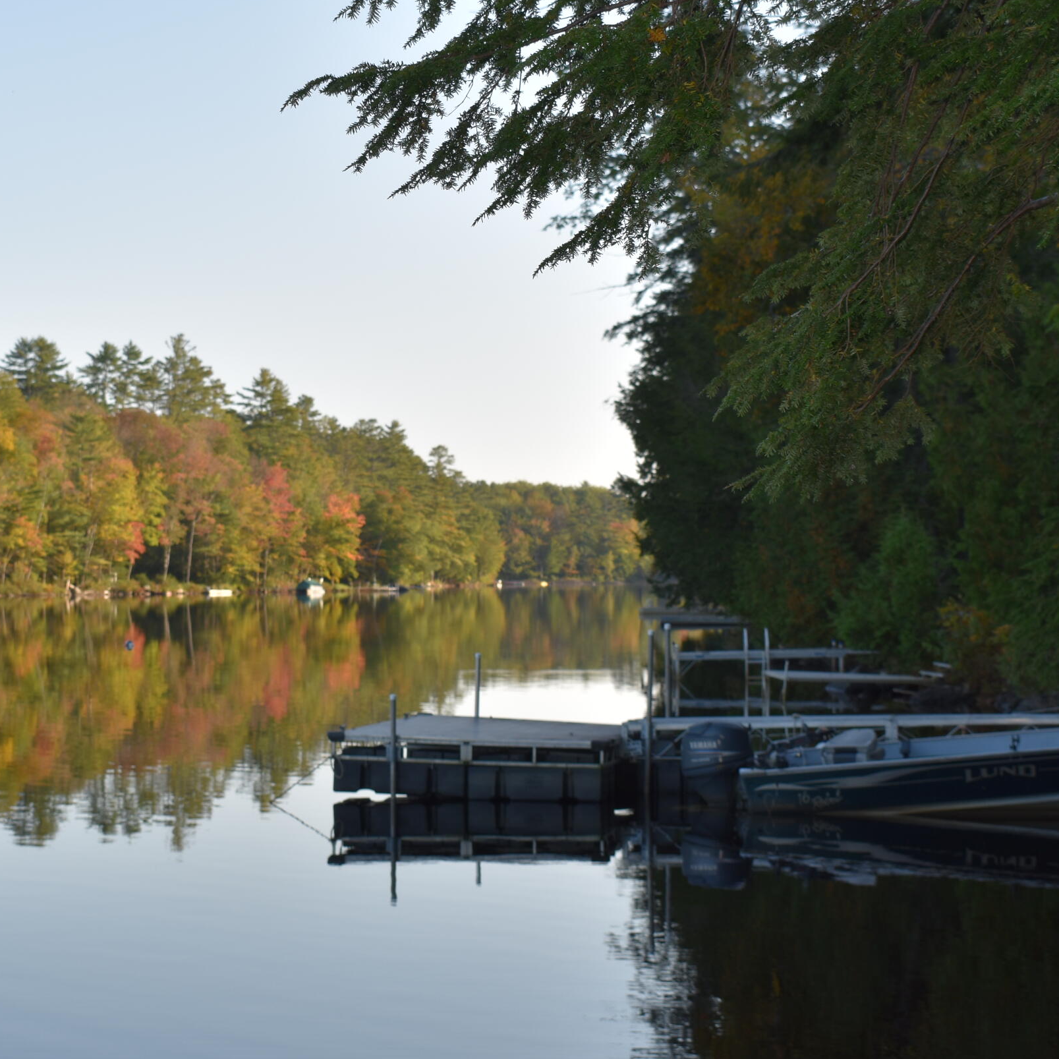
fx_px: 2554
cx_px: 453
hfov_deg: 23.4
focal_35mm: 74
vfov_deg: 23.4
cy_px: 491
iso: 100
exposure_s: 1/160
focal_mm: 31
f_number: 6.3
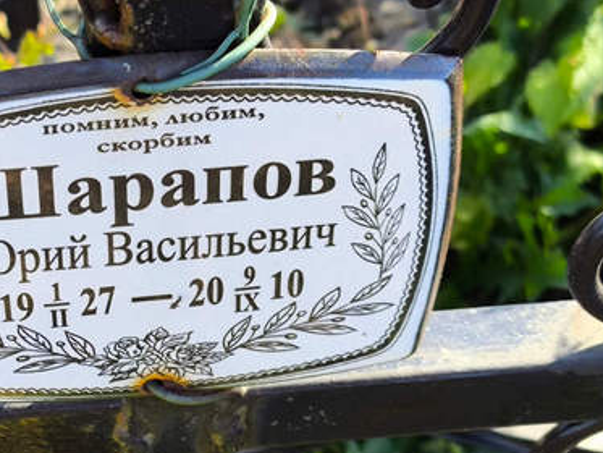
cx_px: 62
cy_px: 303
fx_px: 1865
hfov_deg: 18.1
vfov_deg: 13.8
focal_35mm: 107
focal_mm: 4.71
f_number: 1.7
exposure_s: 1/246
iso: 50
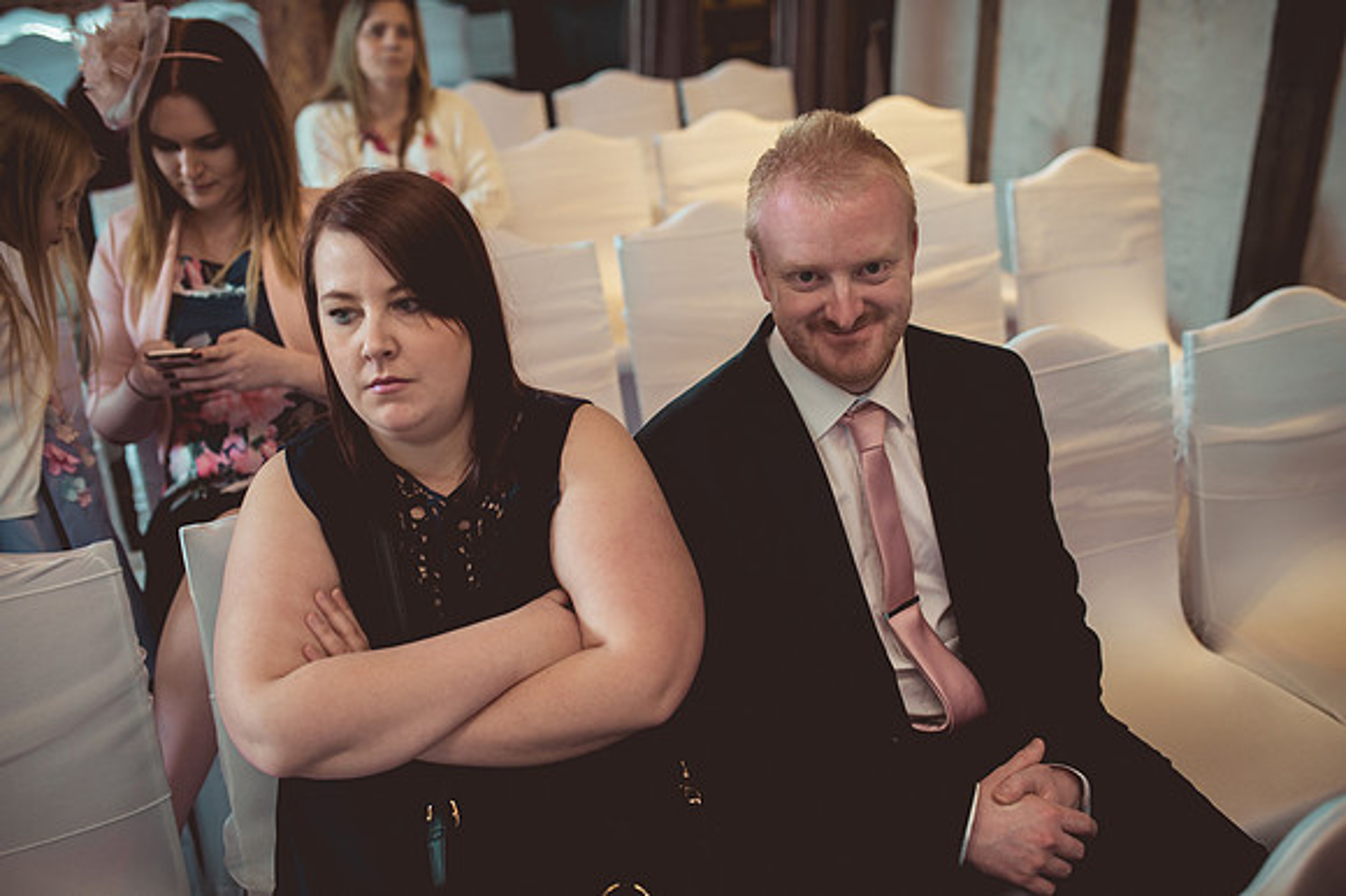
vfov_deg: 37.8
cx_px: 673
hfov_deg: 54.5
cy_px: 448
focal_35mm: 35
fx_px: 1308
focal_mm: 35
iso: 400
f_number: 2.5
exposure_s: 1/100
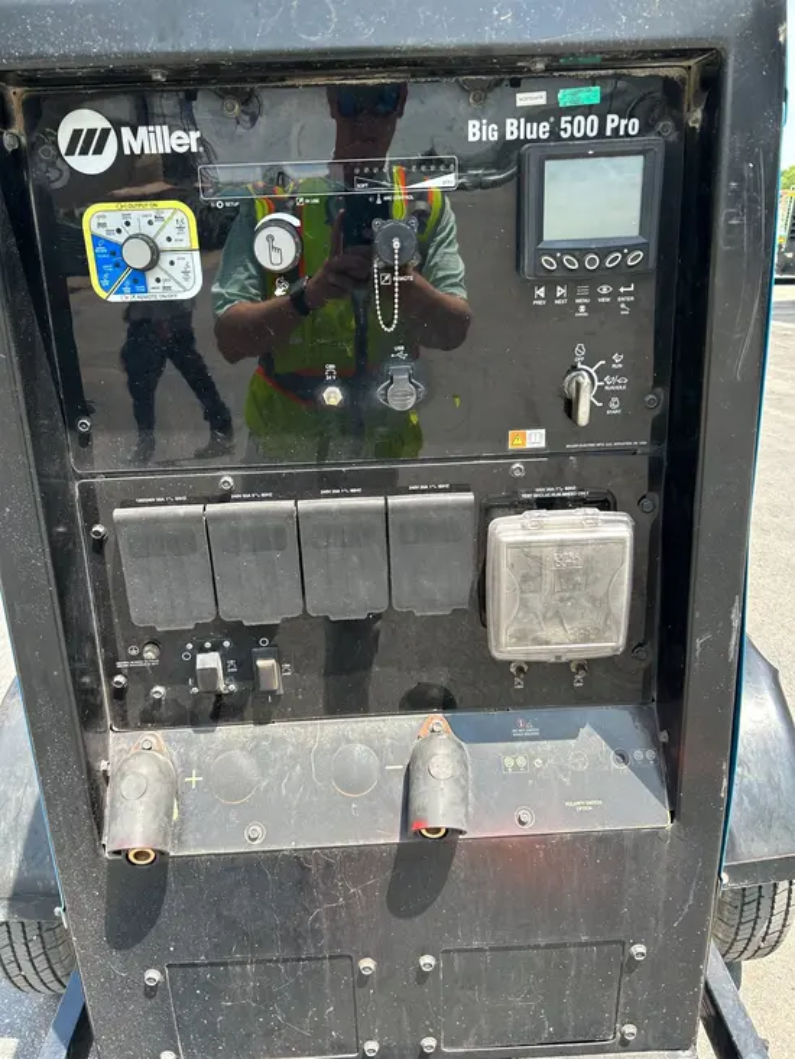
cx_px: 398
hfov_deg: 53.1
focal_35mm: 26
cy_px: 530
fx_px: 796
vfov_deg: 67.3
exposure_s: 1/814
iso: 50
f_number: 1.5
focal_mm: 5.7
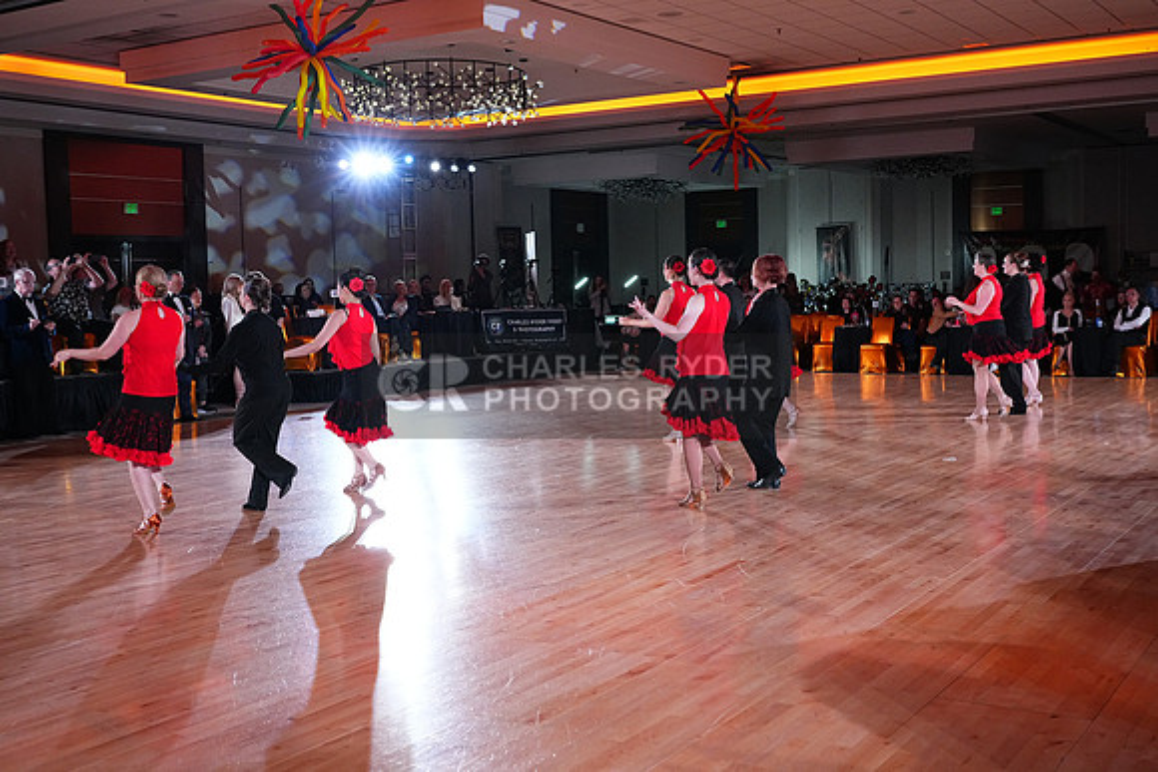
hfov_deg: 49.5
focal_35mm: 39
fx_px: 1255
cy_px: 386
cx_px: 579
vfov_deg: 34.2
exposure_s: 1/400
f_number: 5.6
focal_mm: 39
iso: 5000
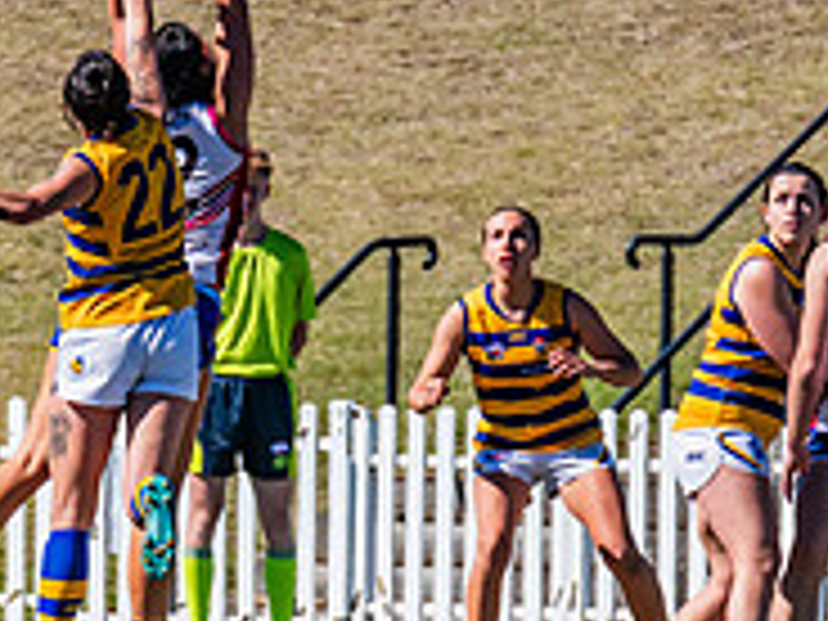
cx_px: 271
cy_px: 345
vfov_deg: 1.1
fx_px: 32339
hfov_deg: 1.5
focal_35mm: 1352
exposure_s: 1/1600
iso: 800
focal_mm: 420
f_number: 11
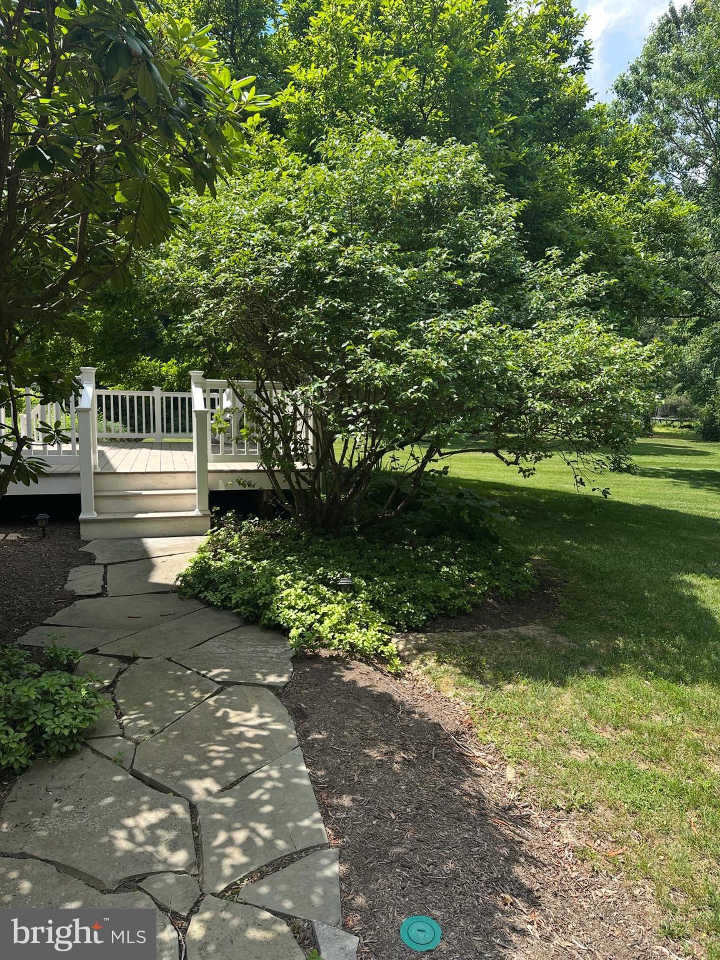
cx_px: 360
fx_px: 666
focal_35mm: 24
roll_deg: -1.3
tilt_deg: -6.7
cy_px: 480
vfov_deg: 71.6
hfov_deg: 56.8
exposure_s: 1/1339
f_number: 1.78
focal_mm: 6.86
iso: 80
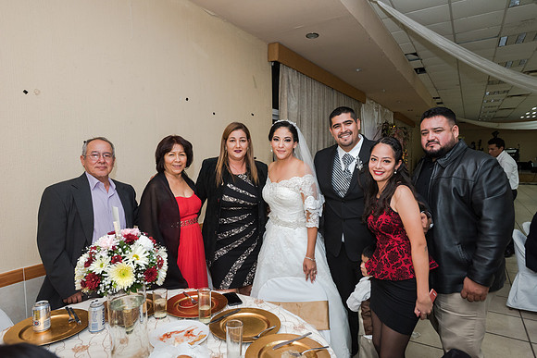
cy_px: 179
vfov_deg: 57.3
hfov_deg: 78.6
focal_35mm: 22
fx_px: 328
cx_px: 268
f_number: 4
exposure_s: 1/100
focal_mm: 22
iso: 1600
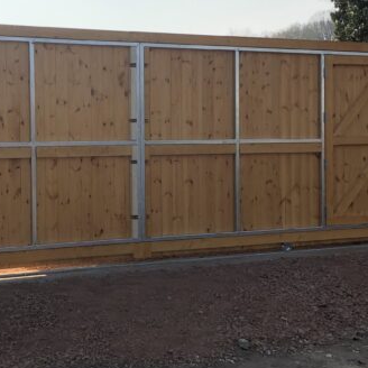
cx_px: 91
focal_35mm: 58
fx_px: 698
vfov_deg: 29.5
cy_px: 159
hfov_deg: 29.1
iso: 20
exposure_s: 1/1715
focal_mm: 3.99
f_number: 1.8
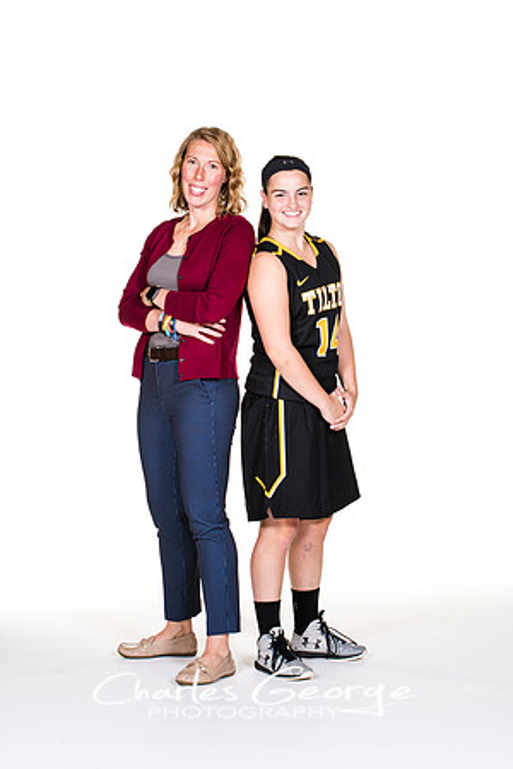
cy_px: 384
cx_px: 256
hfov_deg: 13.0
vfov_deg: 19.5
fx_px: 2244
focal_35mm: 105
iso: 200
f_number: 6.3
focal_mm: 70
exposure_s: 1/160
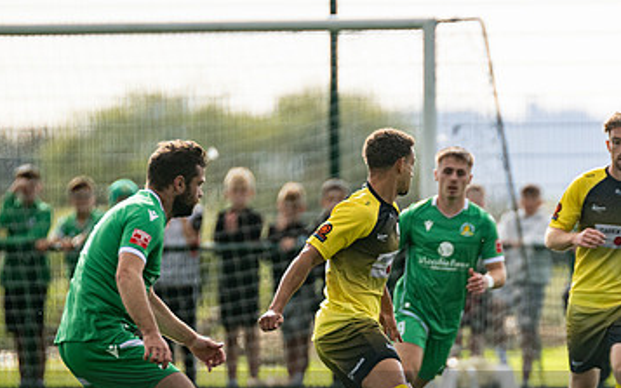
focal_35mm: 891
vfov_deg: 1.5
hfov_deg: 2.4
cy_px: 310
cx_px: 565
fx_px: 15077
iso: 400
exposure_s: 1/1600
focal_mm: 420
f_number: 4
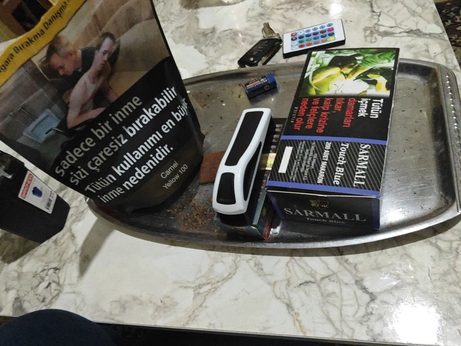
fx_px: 306
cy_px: 173
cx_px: 230
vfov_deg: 58.9
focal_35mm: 23
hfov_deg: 73.9
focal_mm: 2.03
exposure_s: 1/25
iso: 640
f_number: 1.8
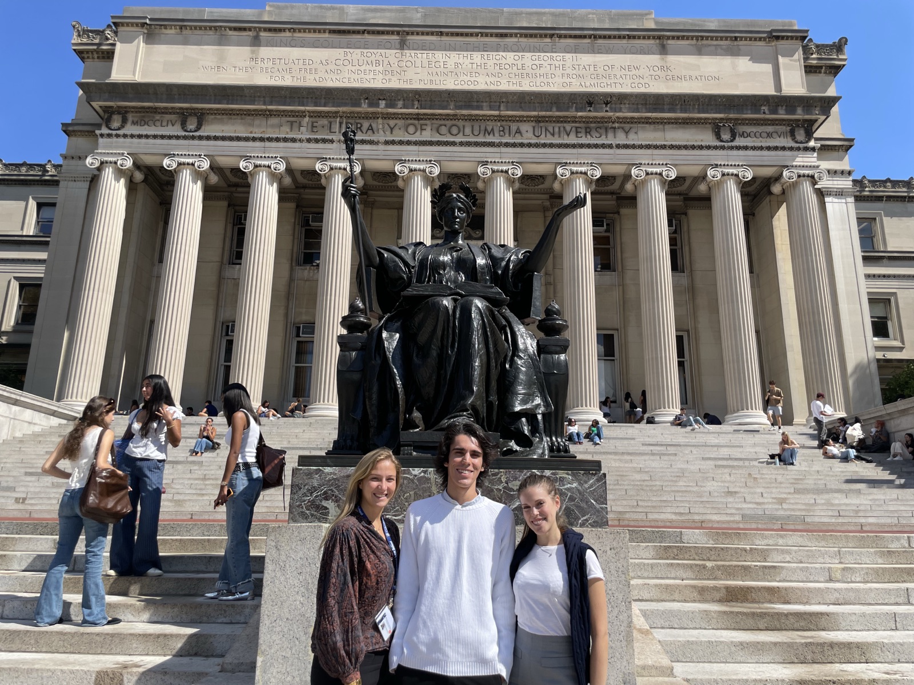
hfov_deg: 67.3
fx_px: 687
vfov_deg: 53.1
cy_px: 342
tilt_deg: +14.9
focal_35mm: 26
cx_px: 457
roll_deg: -1.0
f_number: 1.6
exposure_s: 1/4132
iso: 50
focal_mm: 4.2
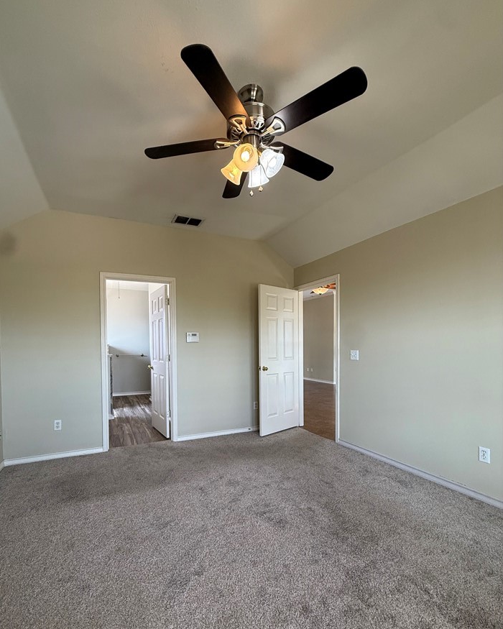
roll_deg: +0.8
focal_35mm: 16
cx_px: 229
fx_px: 298
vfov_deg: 92.6
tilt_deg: -0.3
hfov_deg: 80.2
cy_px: 354
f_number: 2.2
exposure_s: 1/120
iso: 200
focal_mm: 2.22
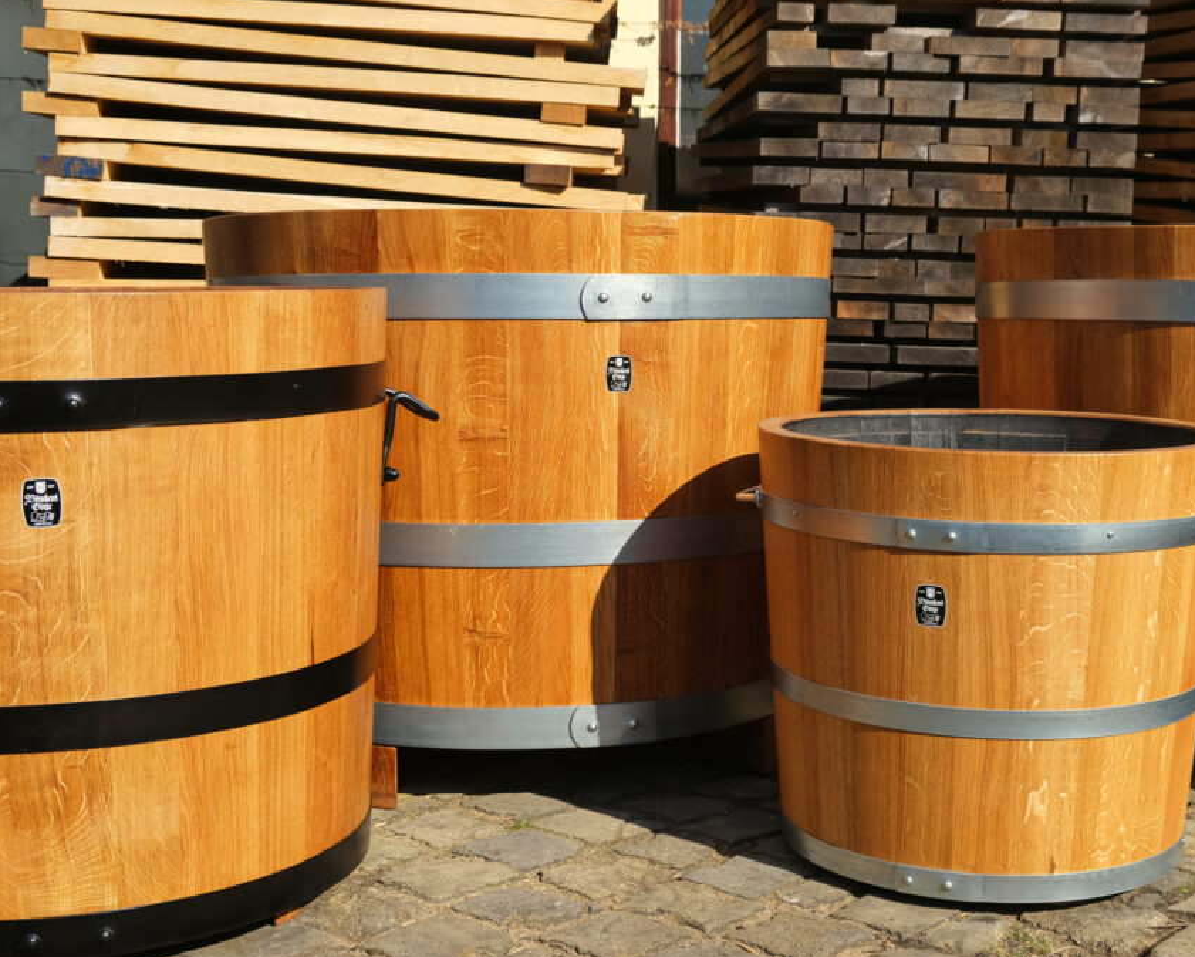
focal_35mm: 48
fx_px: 1698
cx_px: 702
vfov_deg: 31.5
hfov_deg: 38.7
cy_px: 482
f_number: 4.5
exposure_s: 1/750
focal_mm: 27.7
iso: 160
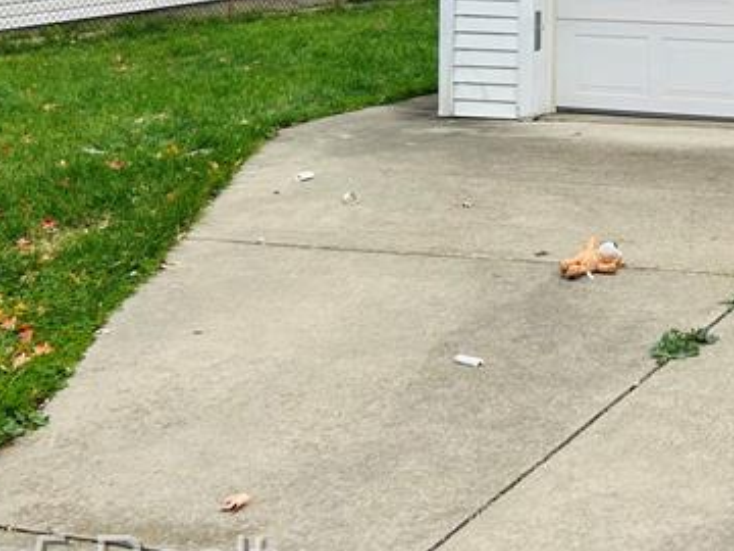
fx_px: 1569
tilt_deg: +0.2
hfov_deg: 24.2
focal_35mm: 74
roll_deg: +1.8
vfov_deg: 18.5
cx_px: 852
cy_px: -165
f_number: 1.5
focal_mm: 5.7
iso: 50
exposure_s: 1/2632
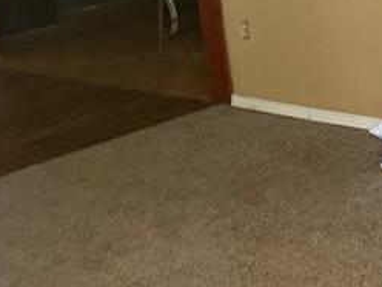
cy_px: 40
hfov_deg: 17.0
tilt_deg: -16.4
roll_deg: -0.1
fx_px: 1093
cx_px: 650
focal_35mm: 99
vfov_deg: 14.8
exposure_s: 1/40
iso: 800
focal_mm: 6.76
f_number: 1.78
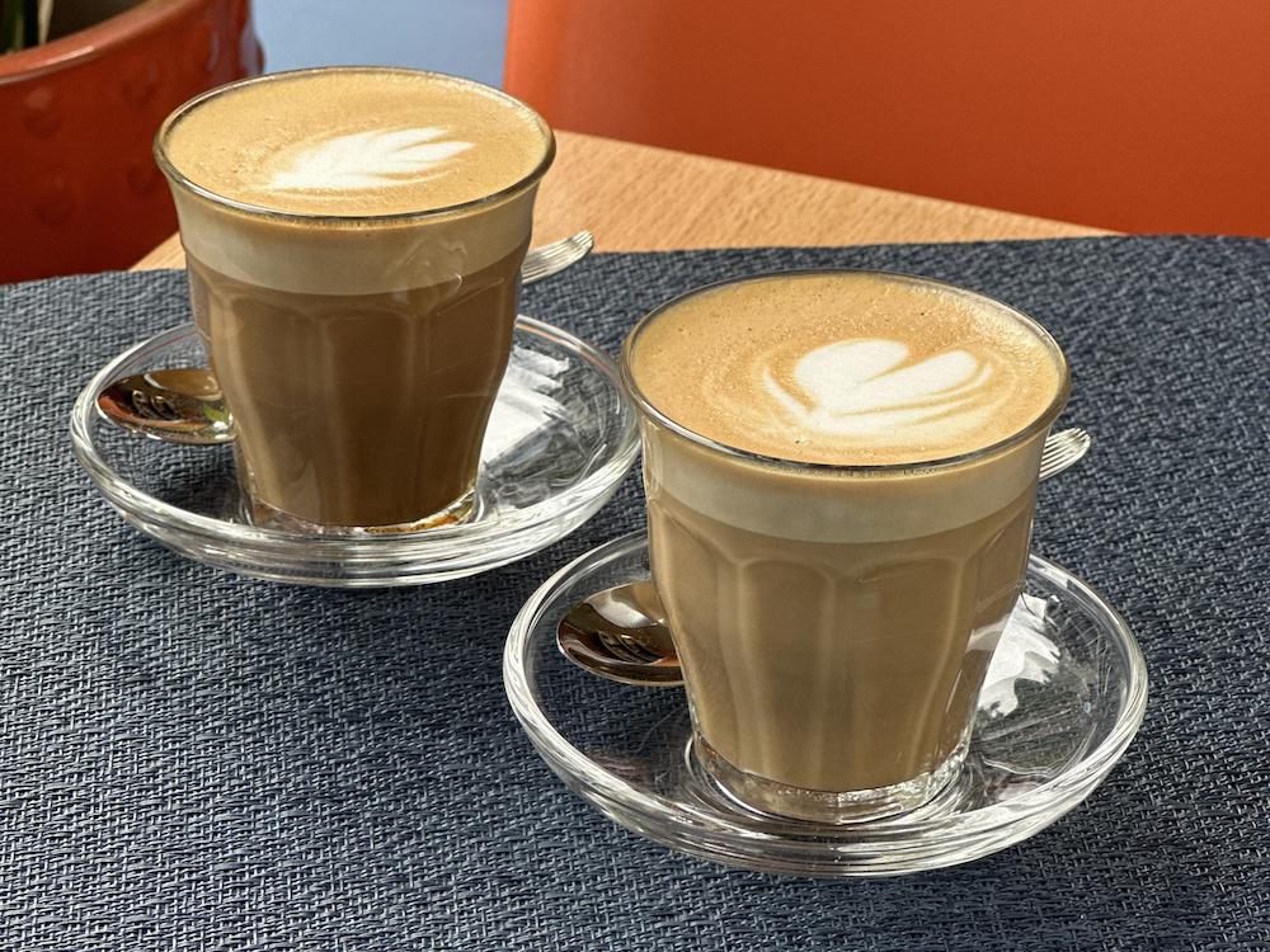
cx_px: 635
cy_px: 476
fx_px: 2825
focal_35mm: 77
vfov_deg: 19.1
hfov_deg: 25.3
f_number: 2.8
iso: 160
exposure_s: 1/121
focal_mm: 9
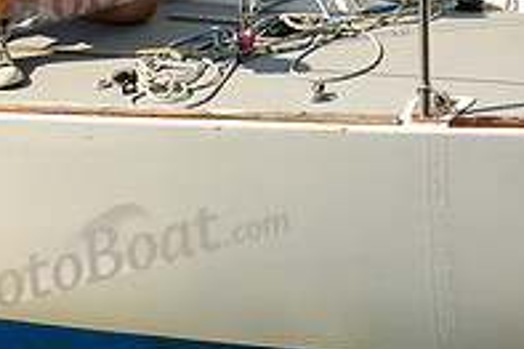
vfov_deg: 5.5
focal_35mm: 250
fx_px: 3636
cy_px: -112
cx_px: -221
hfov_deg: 8.1
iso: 320
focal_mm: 85
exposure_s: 1/1250
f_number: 4.5
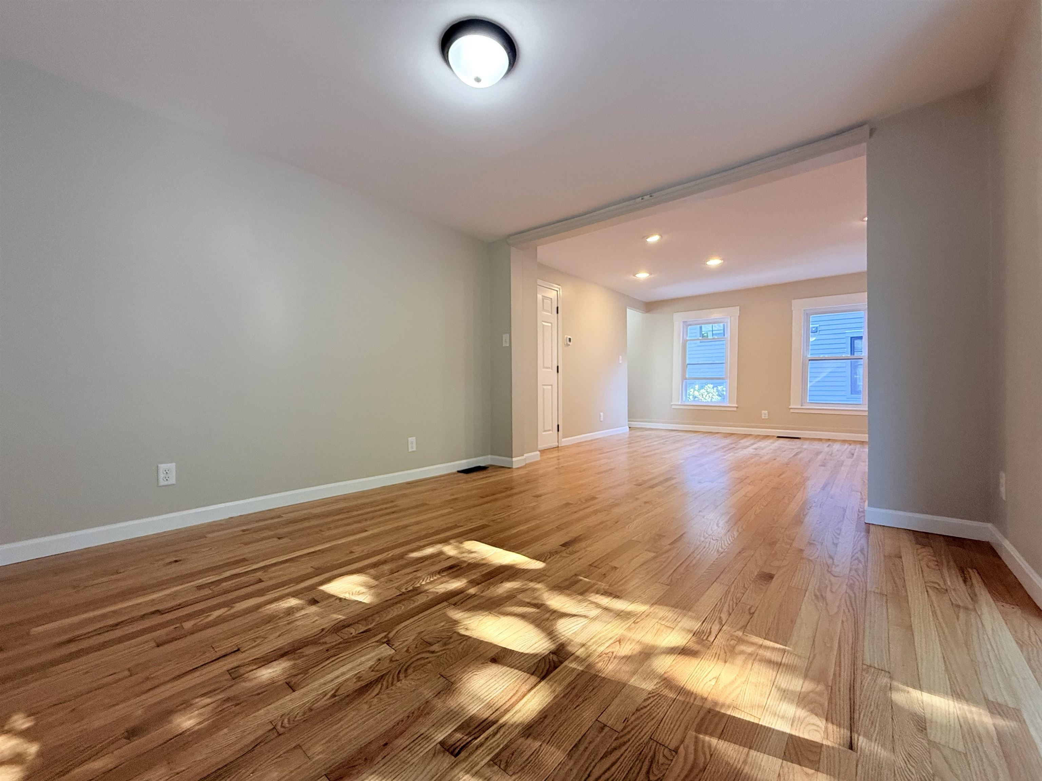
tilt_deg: +0.0
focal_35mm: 14
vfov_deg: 85.7
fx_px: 421
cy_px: 390
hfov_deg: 102.1
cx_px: 521
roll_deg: +0.0
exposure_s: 1/120
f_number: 2.2
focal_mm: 2.22
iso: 320
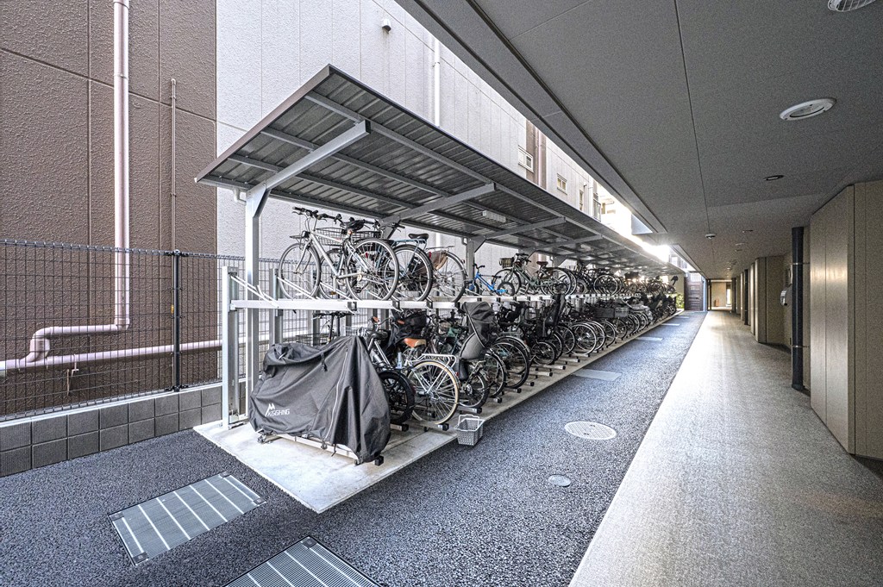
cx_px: 442
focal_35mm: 14
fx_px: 343
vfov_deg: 81.1
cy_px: 294
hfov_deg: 104.3
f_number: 10
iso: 8000
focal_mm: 14
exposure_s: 1/60
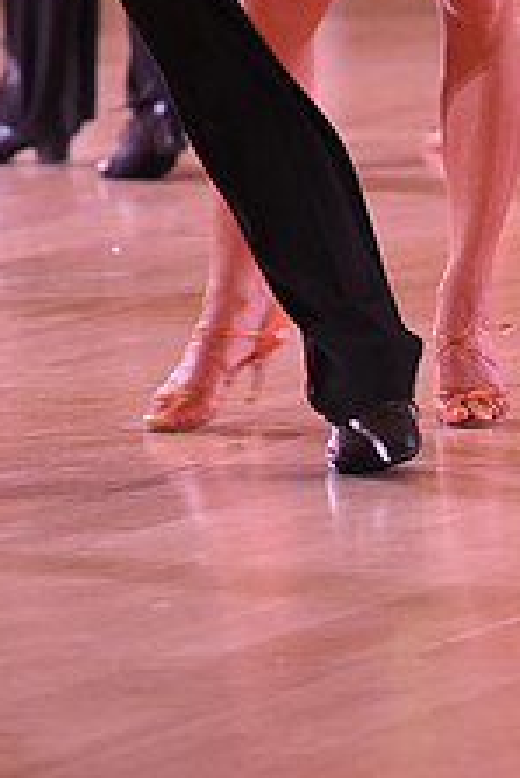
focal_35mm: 469
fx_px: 10145
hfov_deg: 2.9
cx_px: 358
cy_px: -213
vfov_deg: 4.4
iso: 1600
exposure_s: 1/200
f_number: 5
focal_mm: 180
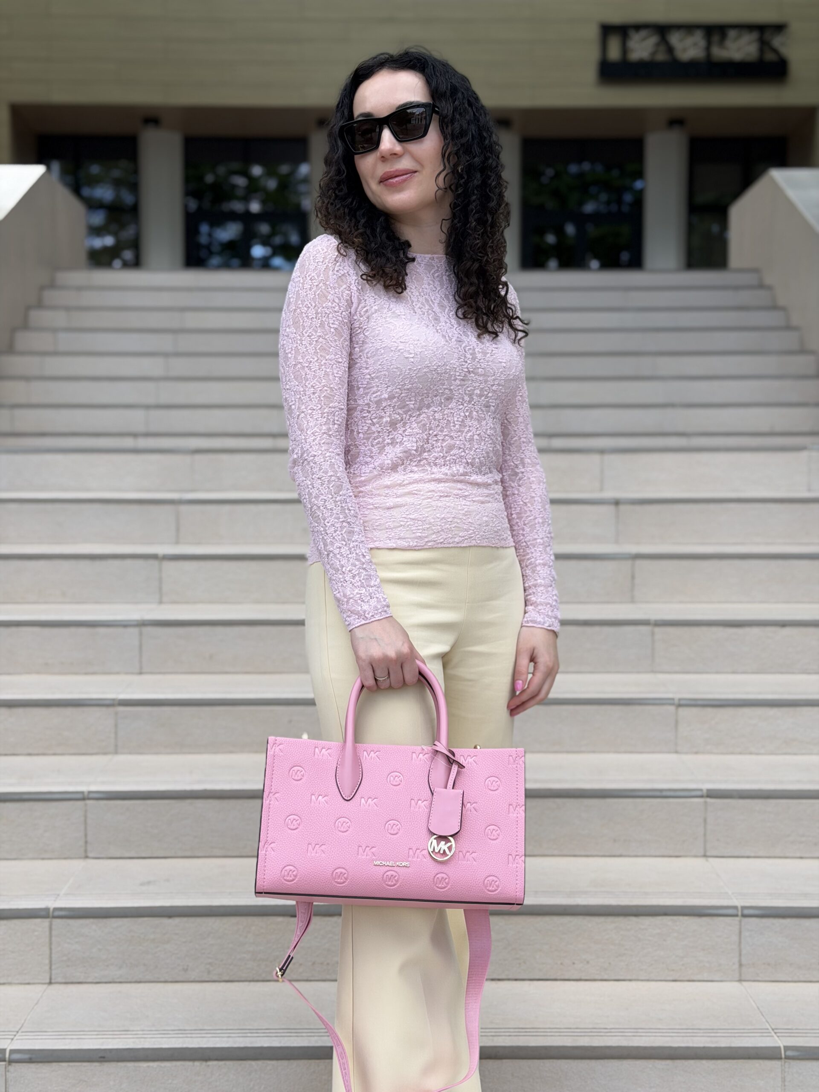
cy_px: 546
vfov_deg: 39.7
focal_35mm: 48
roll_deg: -0.5
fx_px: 1514
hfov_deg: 30.3
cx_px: 410
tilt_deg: -2.0
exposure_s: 1/1403
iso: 64
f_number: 1.78
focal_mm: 6.76
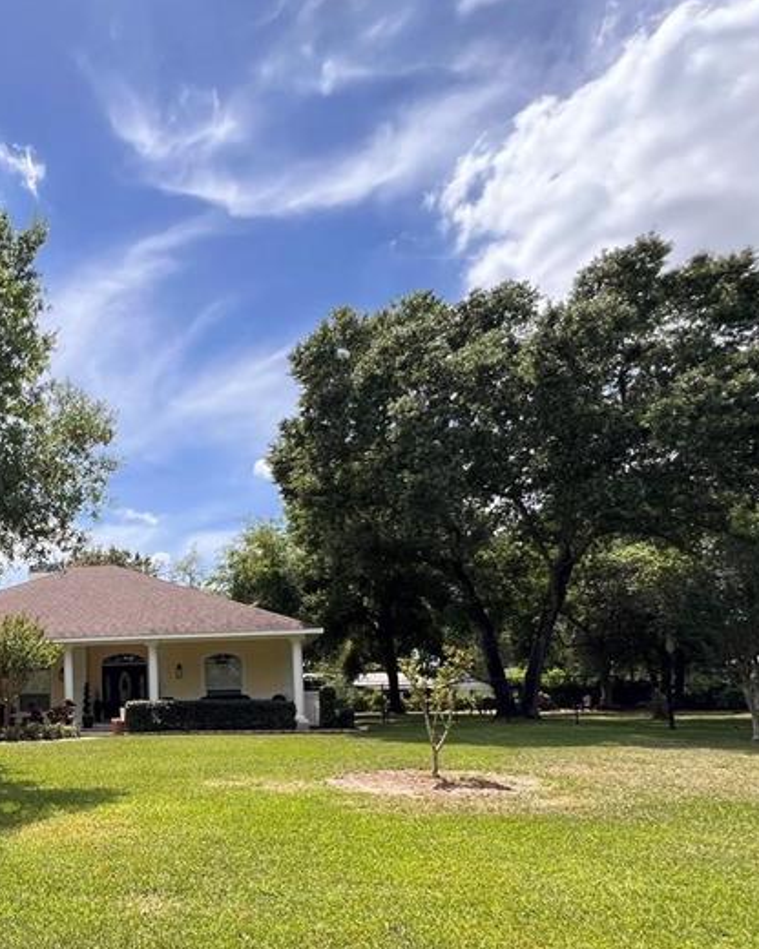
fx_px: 702
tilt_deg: +5.6
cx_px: 80
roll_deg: +1.7
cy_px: 639
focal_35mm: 25
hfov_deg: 50.6
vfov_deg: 66.1
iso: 32
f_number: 1.8
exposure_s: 1/1074
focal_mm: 1.57
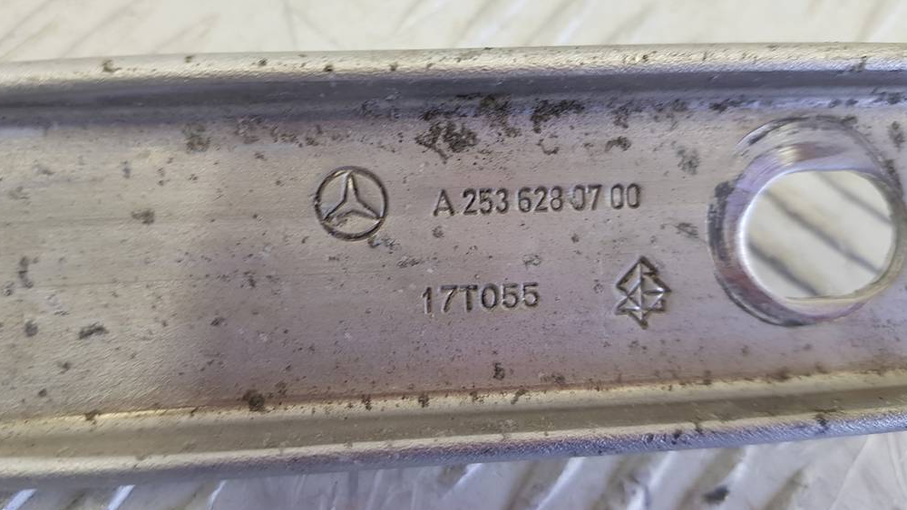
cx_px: 453
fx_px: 698
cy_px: 245
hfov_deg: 66.1
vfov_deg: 40.2
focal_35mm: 29
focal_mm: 4.2
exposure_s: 1/50
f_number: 1.7
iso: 50
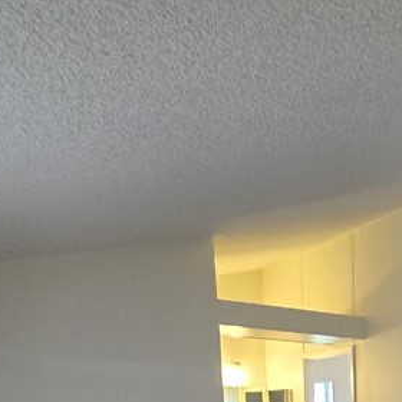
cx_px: 415
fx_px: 552
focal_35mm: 42
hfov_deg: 35.6
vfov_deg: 31.9
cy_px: 504
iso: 200
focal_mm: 2.2
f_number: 2.2
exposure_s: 1/60
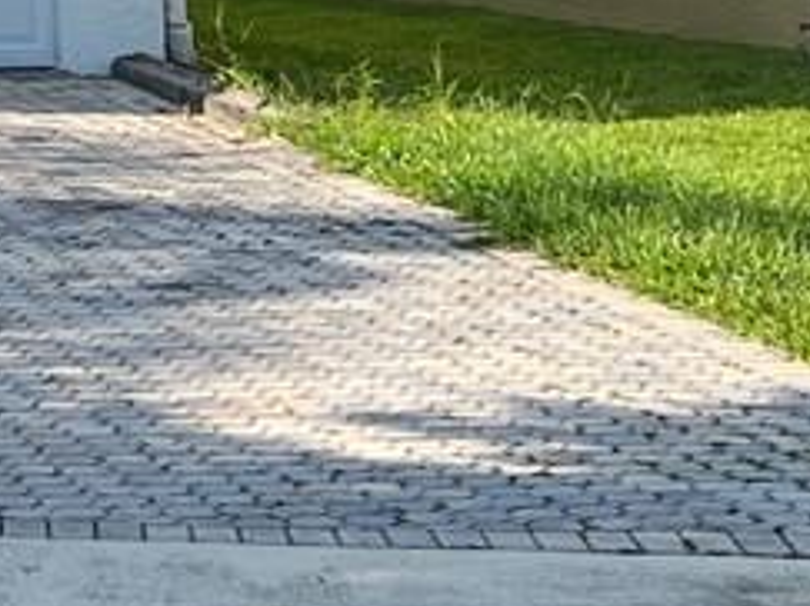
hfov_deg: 10.7
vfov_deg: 8.3
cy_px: -489
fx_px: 3999
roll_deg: +0.1
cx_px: -773
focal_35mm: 171
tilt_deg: +5.0
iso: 50
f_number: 1.5
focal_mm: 5.7
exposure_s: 1/3165
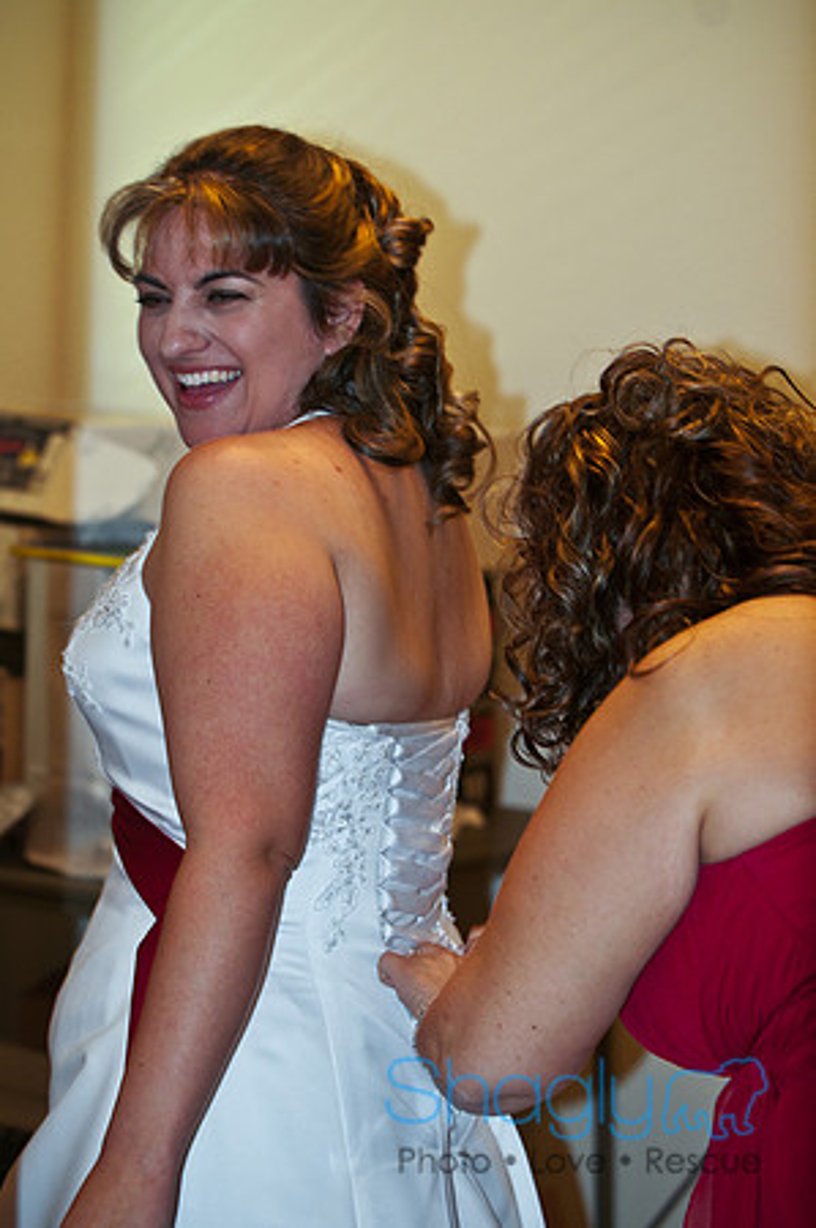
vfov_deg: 17.1
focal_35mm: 120
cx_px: 408
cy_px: 614
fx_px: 4089
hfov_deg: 11.4
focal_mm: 80
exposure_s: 1/60
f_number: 4
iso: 400
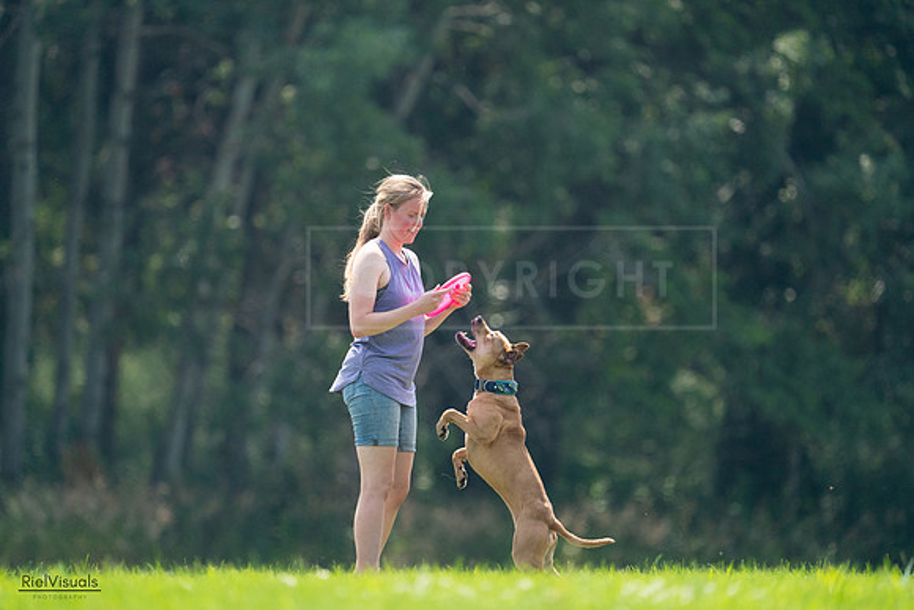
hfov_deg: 3.4
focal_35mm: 600
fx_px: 15236
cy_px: 305
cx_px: 457
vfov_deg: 2.3
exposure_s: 1/4000
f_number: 6.3
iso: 3200
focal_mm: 600
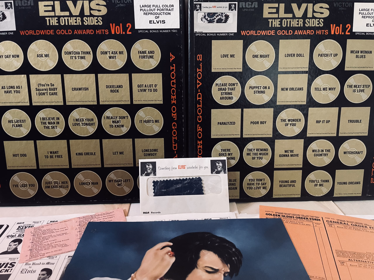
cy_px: 140
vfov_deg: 54.9
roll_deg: +0.5
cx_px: 187
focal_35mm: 25
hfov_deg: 69.4
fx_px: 270
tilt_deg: -21.7
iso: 640
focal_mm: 5.1
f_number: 1.6
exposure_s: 1/30
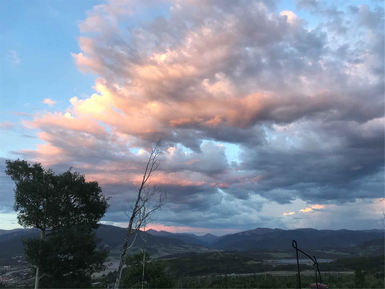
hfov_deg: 63.4
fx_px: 311
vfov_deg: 49.7
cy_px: 144
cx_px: 192
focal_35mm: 28
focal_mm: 3.99
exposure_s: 1/60
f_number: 1.8
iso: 32
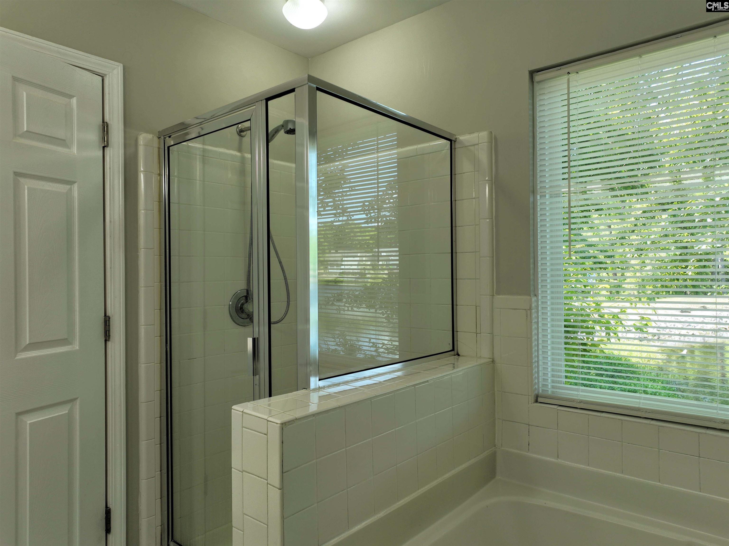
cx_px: 364
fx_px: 505
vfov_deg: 56.8
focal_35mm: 24
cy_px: 273
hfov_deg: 71.6
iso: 150
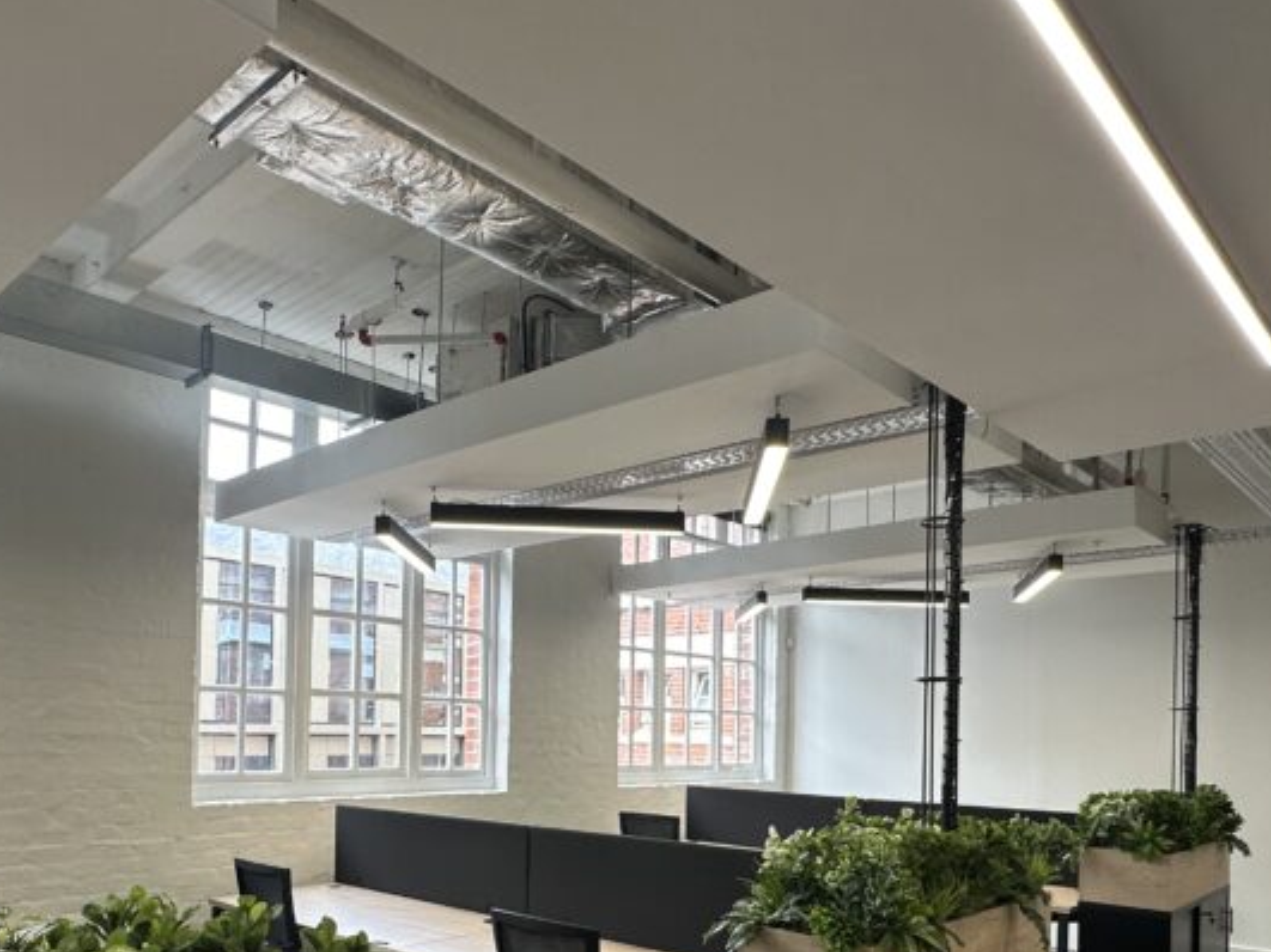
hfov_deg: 65.2
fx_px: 991
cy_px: 715
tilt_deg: +1.8
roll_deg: -1.9
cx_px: 579
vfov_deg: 49.3
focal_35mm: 27
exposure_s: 1/100
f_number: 2.2
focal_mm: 2.22
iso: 50
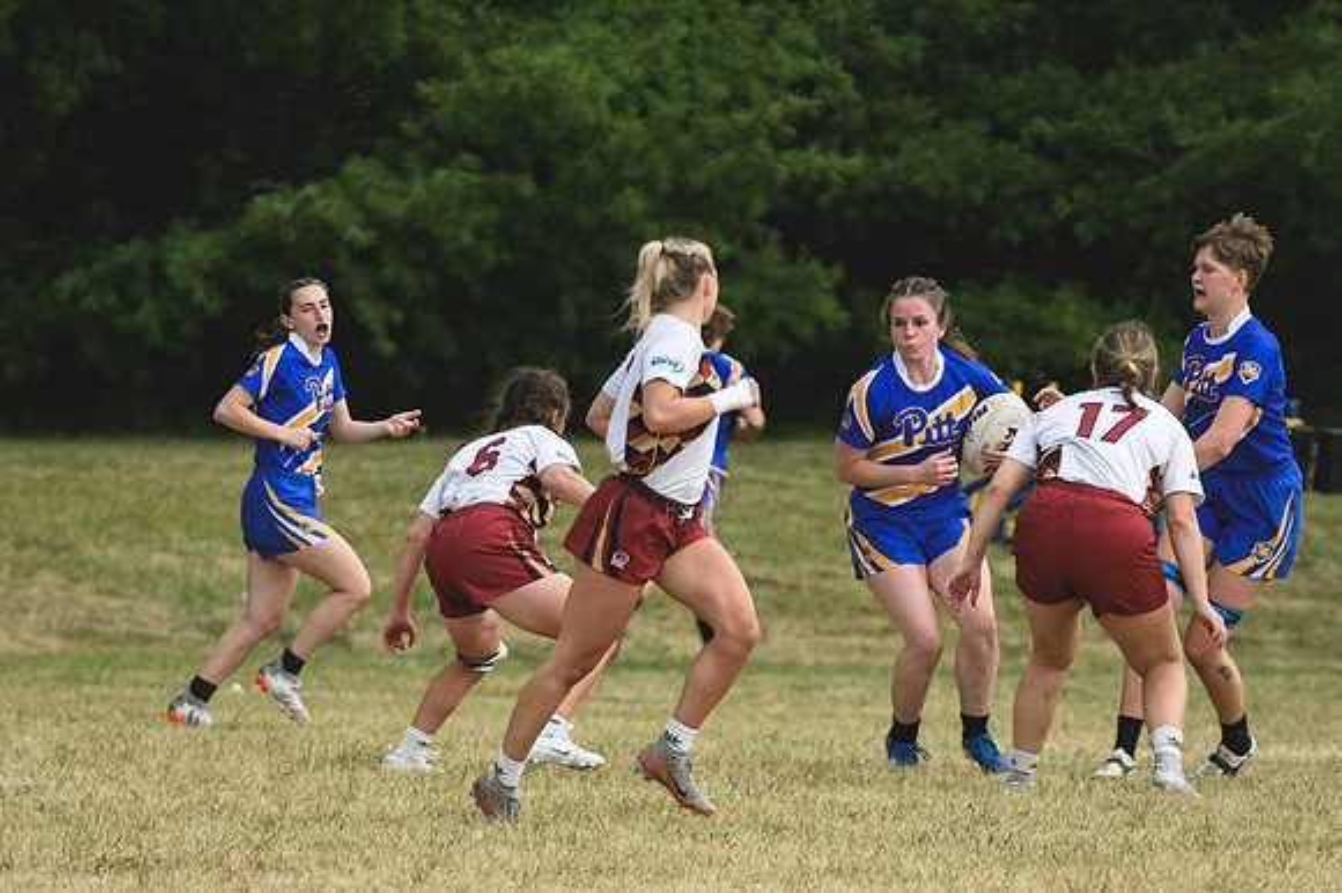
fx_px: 24541
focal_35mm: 659
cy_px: 601
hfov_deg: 3.1
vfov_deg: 2.1
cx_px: 360
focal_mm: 300
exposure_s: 1/1000
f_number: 5.6
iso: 280
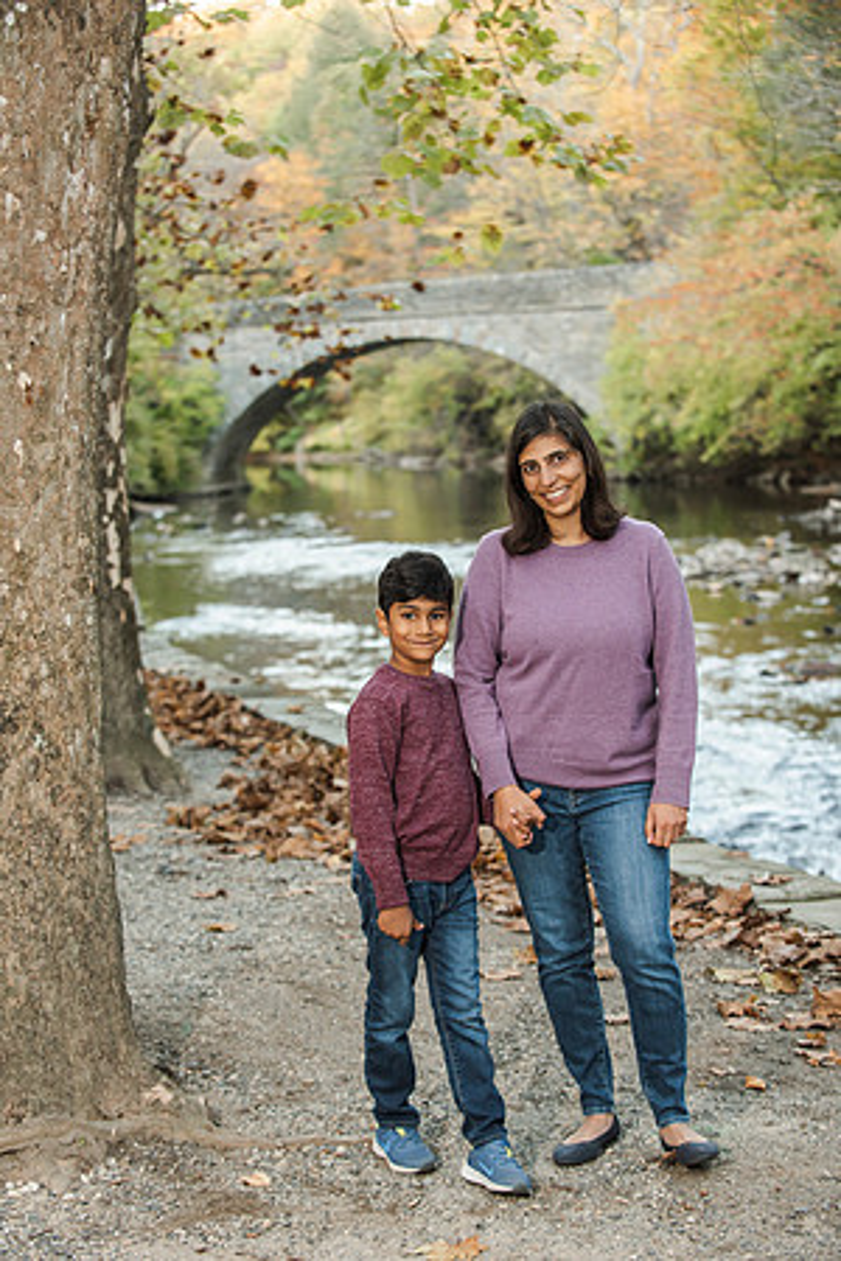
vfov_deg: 28.8
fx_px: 2453
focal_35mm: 70
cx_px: 420
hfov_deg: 19.5
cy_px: 630
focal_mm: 70
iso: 1000
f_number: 4
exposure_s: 1/125
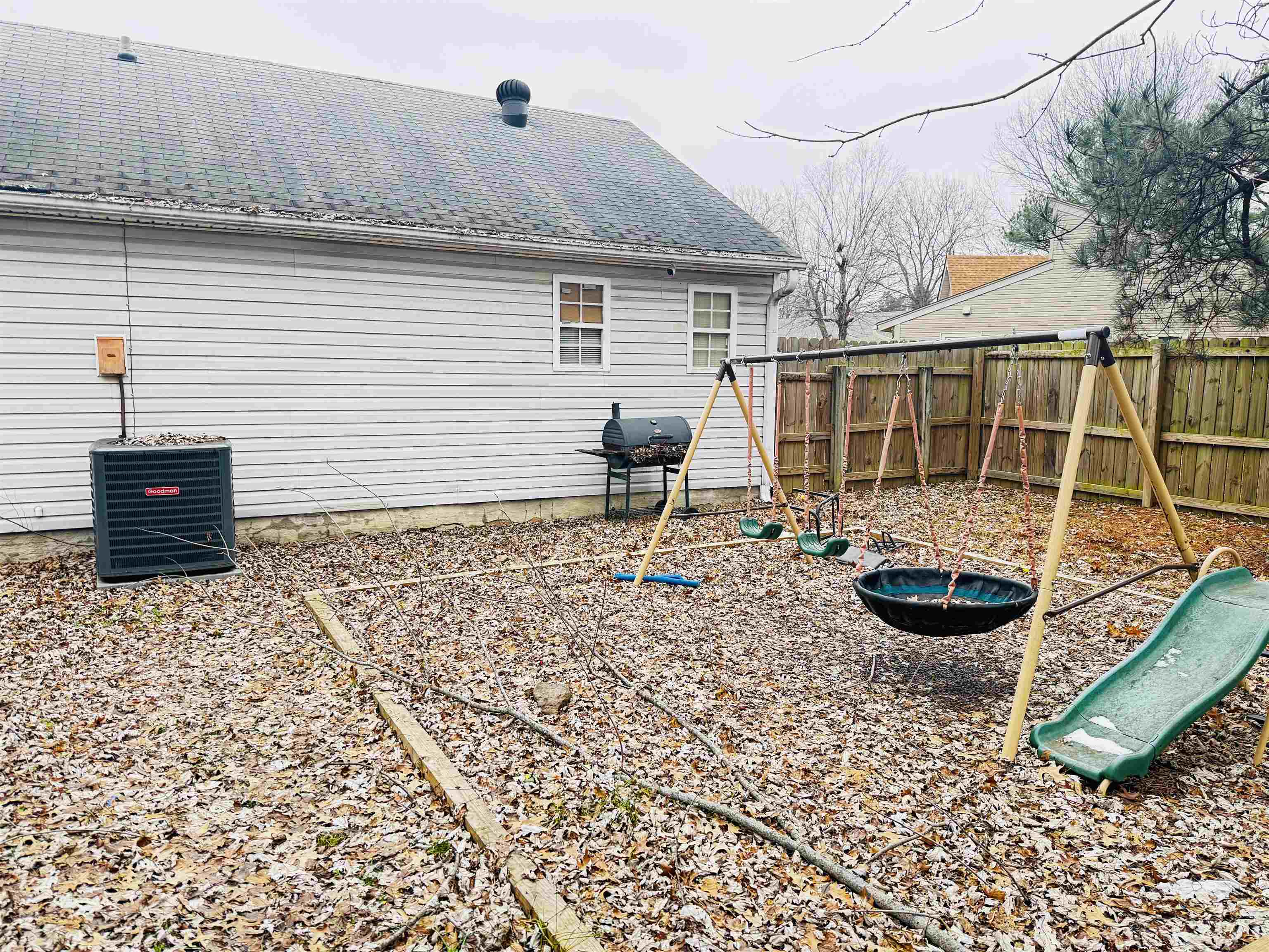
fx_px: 880
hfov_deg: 71.6
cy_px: 476
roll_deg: +0.5
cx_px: 634
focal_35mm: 24
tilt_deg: -4.3
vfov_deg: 56.8
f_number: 1.78
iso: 100
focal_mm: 6.76
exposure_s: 1/153
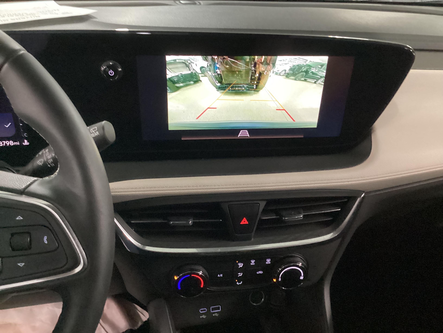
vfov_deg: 45.4
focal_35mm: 31
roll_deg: -3.3
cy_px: 166
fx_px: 397
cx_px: 222
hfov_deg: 58.4
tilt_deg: -29.6
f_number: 2.4
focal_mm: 3.3
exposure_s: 1/25
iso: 640
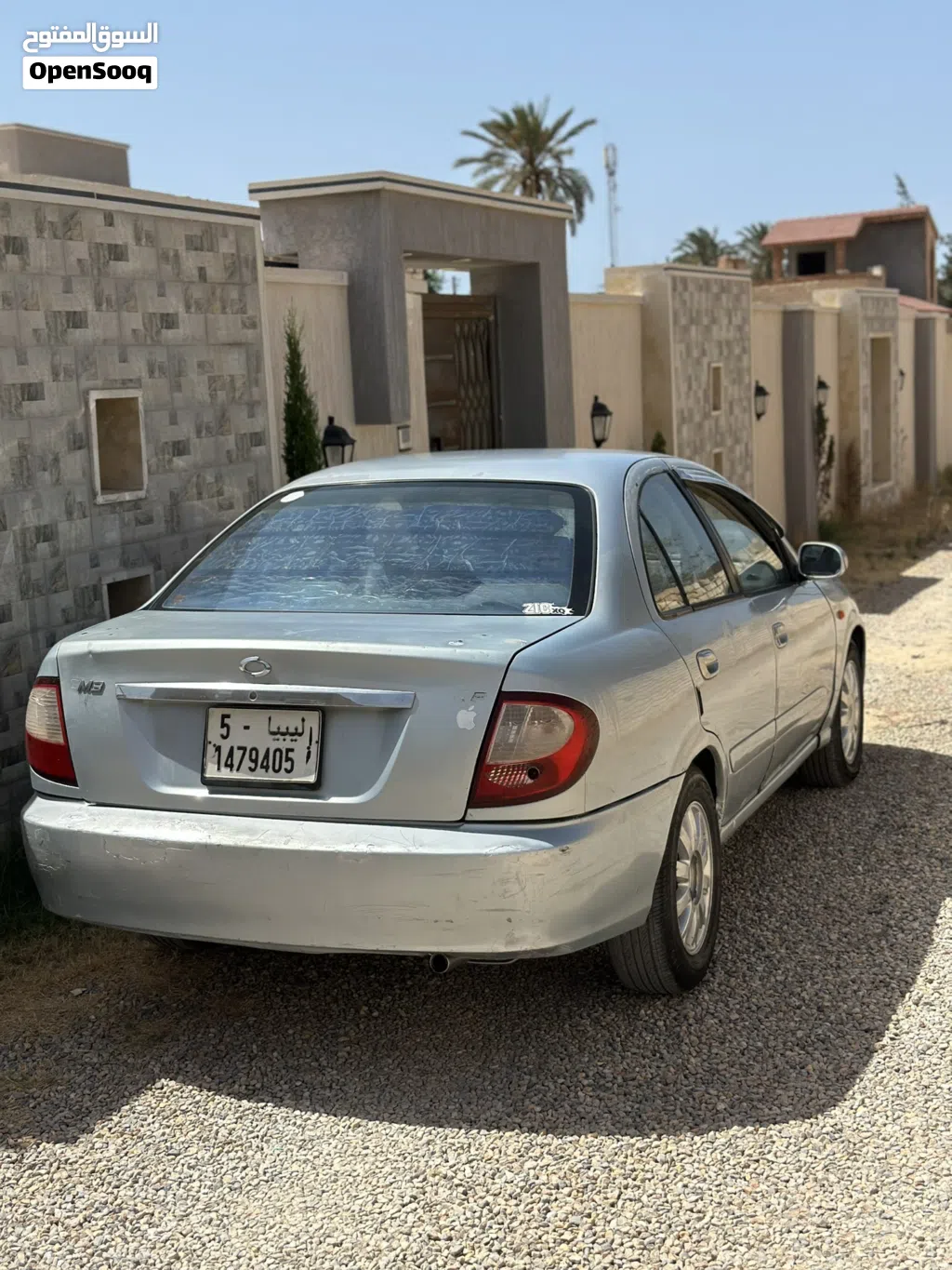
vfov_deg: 39.7
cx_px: 476
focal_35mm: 48
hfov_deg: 30.3
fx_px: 1760
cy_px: 635
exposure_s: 1/6623
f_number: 1.78
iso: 100
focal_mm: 6.86
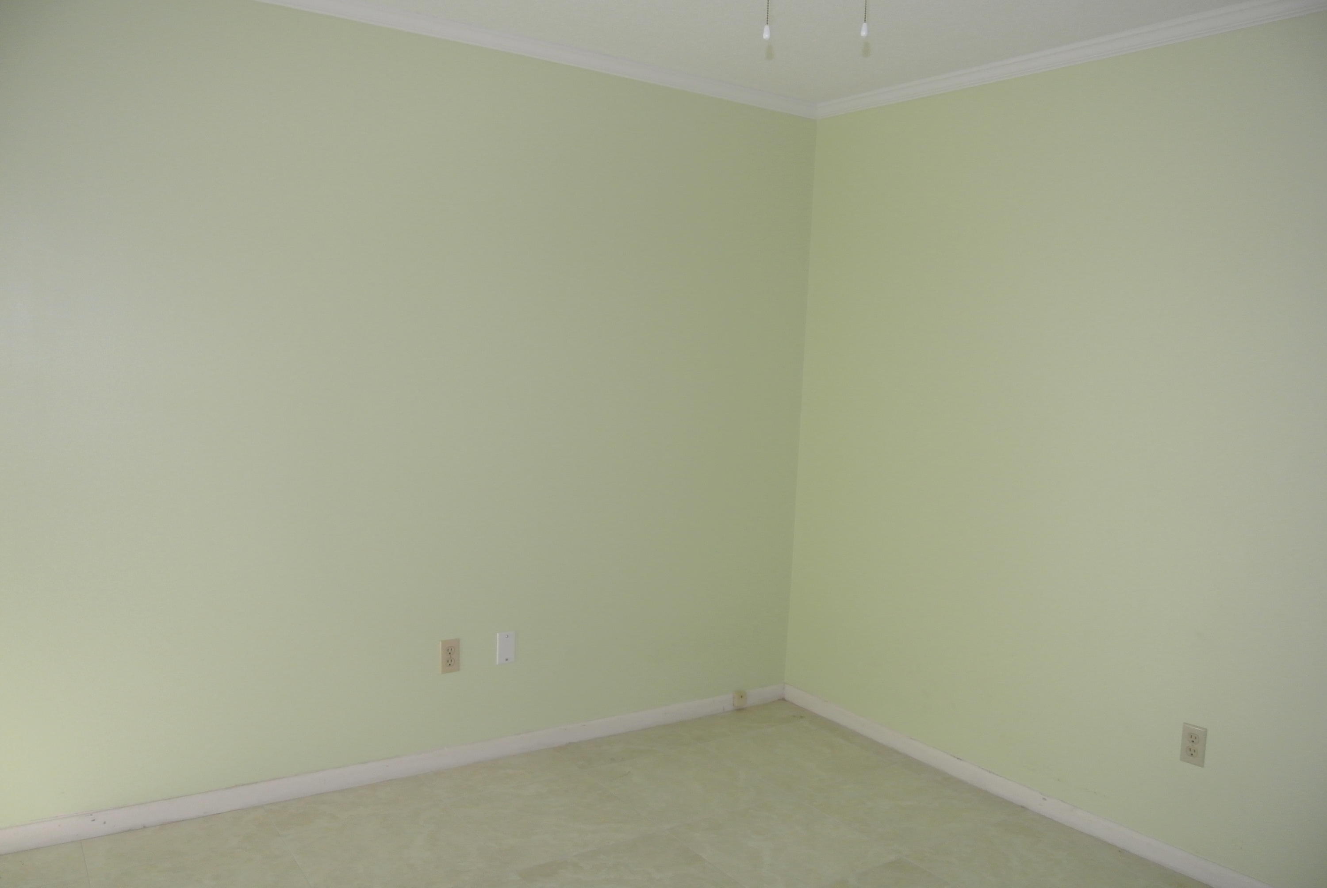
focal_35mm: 27
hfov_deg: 67.3
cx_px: 664
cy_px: 444
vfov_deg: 48.0
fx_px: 996
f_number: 3.5
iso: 800
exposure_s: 1/60
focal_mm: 10
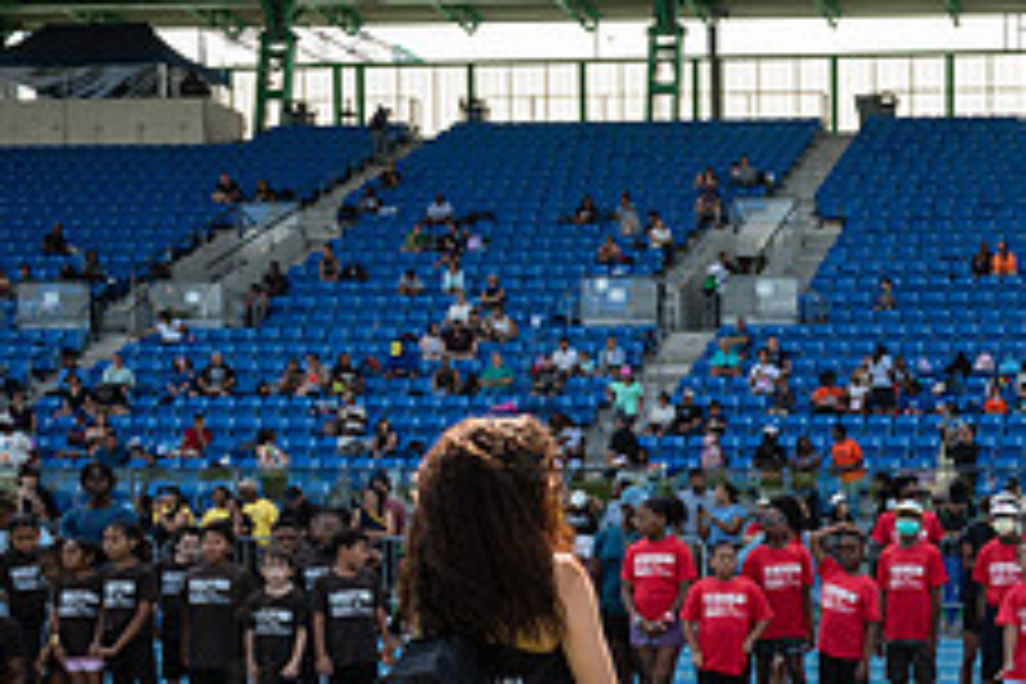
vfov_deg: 21.7
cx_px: 1120
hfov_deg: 29.7
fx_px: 1738
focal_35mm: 61
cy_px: 619
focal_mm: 24
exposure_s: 1/400
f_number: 5.6
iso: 400
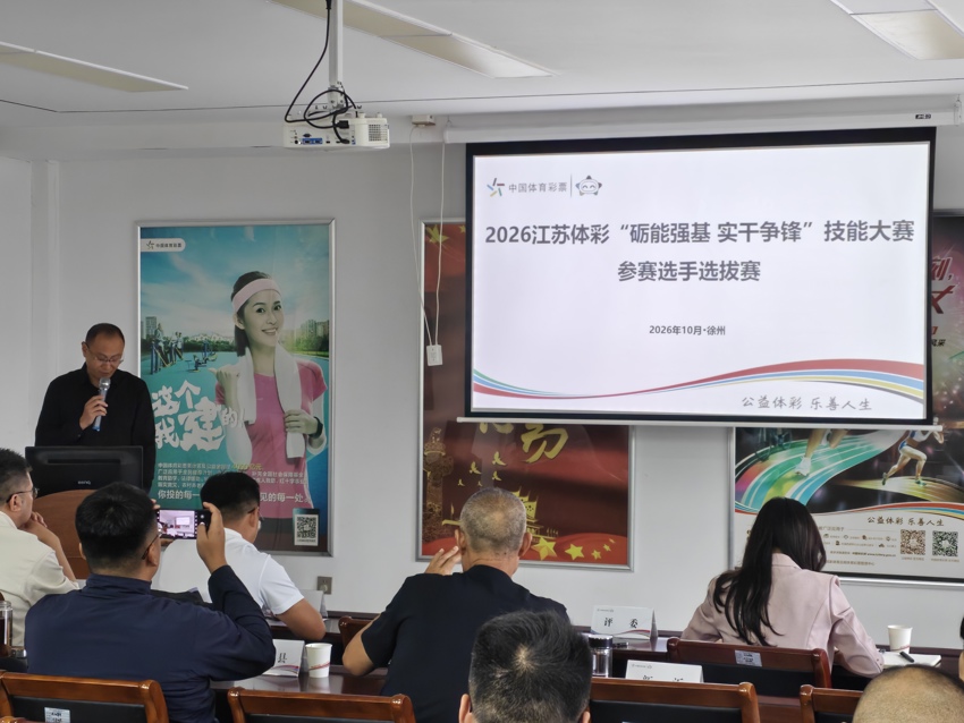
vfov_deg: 18.9
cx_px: 482
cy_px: 362
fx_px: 2173
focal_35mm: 78
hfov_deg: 25.0
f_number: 1.67
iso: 100
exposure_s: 1/60
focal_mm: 6.62
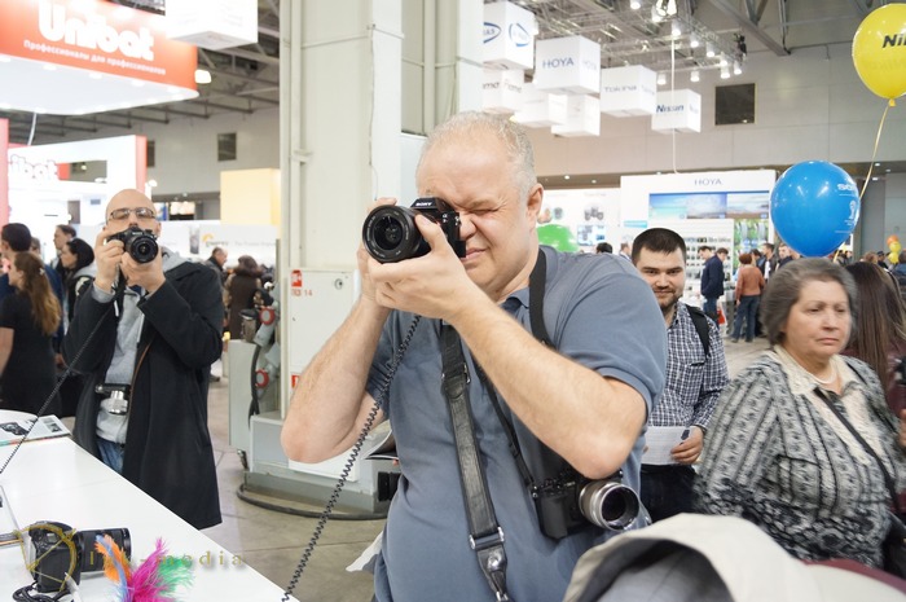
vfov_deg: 36.8
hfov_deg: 53.2
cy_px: 301
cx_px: 453
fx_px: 905
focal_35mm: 36
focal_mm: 24
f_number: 4
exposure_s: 1/60
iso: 1000
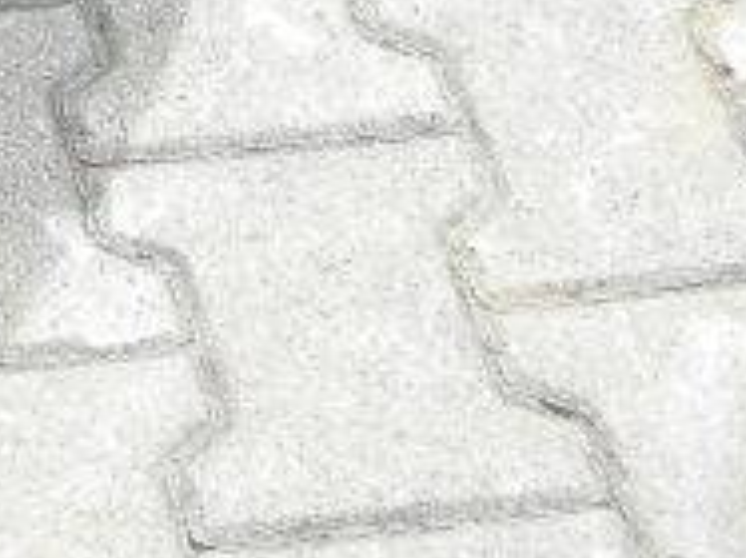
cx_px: -766
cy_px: -865
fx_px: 4135
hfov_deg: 9.6
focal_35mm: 192
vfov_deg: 7.2
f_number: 3
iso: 50
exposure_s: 1/152
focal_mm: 5.8
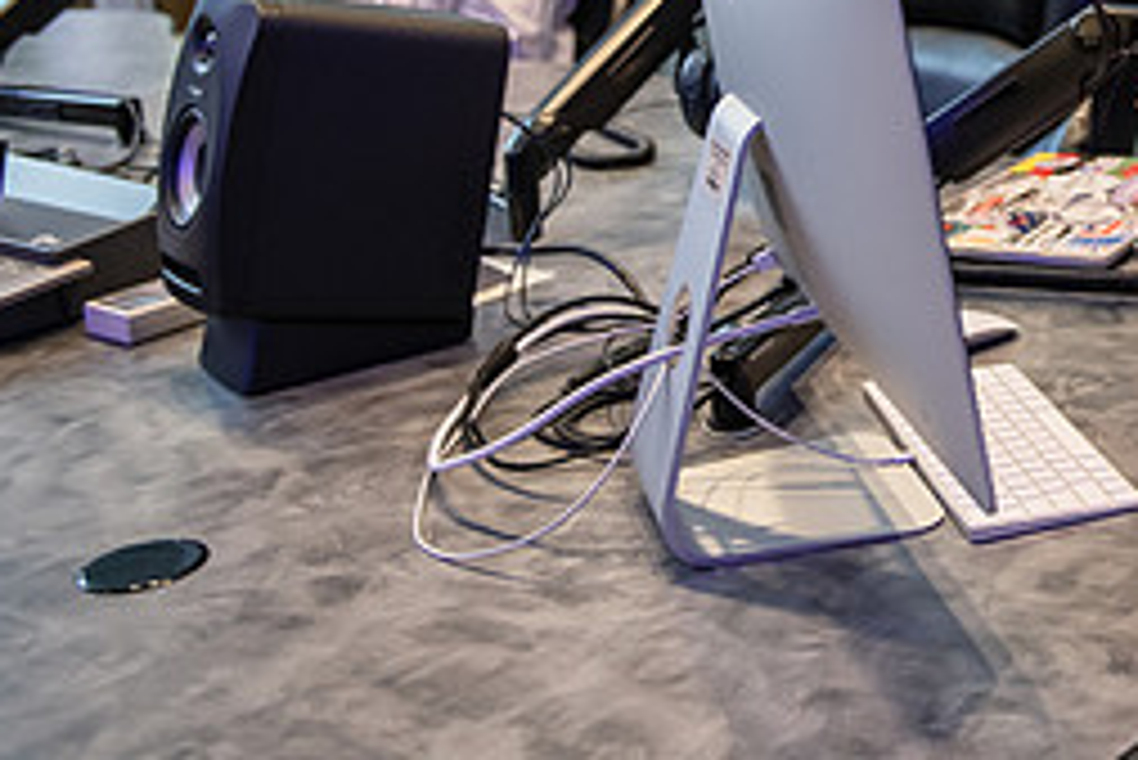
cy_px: -25
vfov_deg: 18.6
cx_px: 1151
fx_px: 2246
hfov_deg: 26.8
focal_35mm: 71
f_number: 2.8
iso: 1000
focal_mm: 31
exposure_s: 1/100
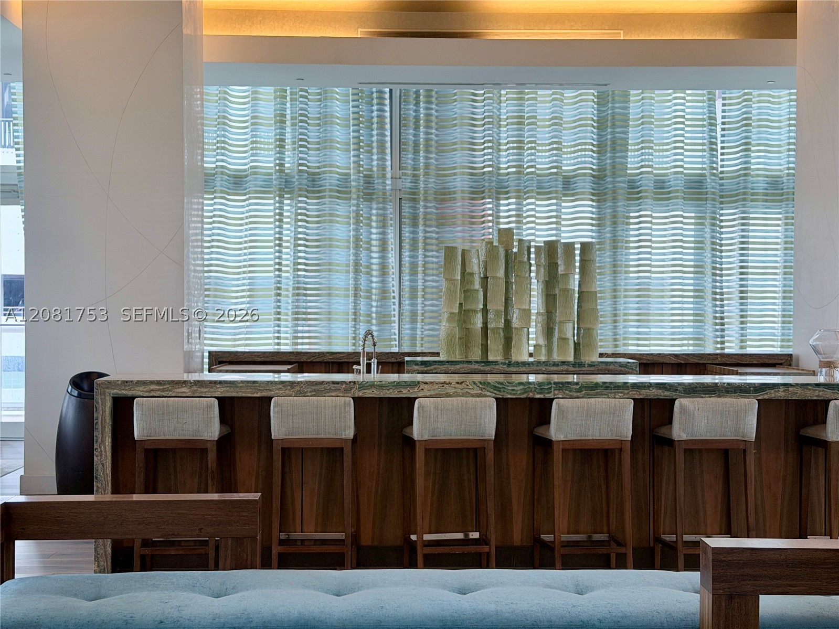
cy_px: 314
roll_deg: +1.3
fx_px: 1163
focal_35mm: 48
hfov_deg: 39.7
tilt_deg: -1.2
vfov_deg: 30.3
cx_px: 420
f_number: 1.78
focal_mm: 6.76
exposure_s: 1/60
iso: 160
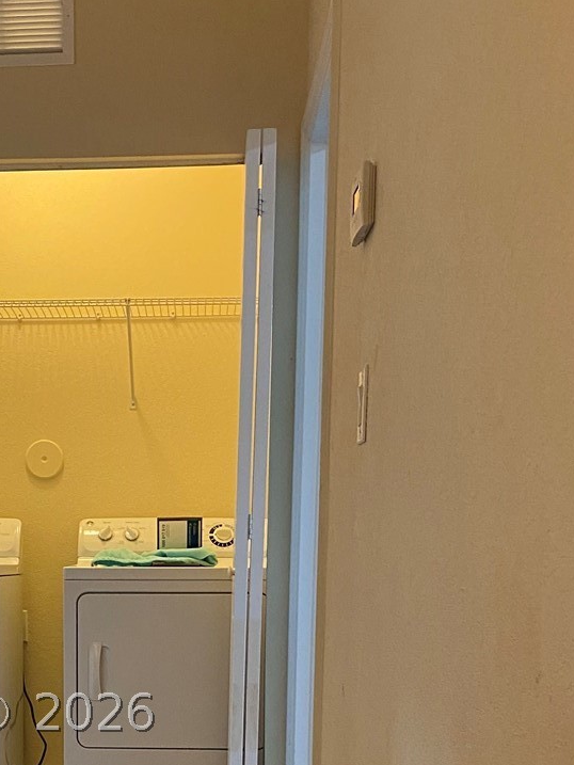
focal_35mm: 58
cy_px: 713
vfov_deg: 31.4
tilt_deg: -7.7
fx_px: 1282
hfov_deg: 24.7
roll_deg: +0.3
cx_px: 92
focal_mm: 4.25
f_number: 1.8
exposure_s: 1/60
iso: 250
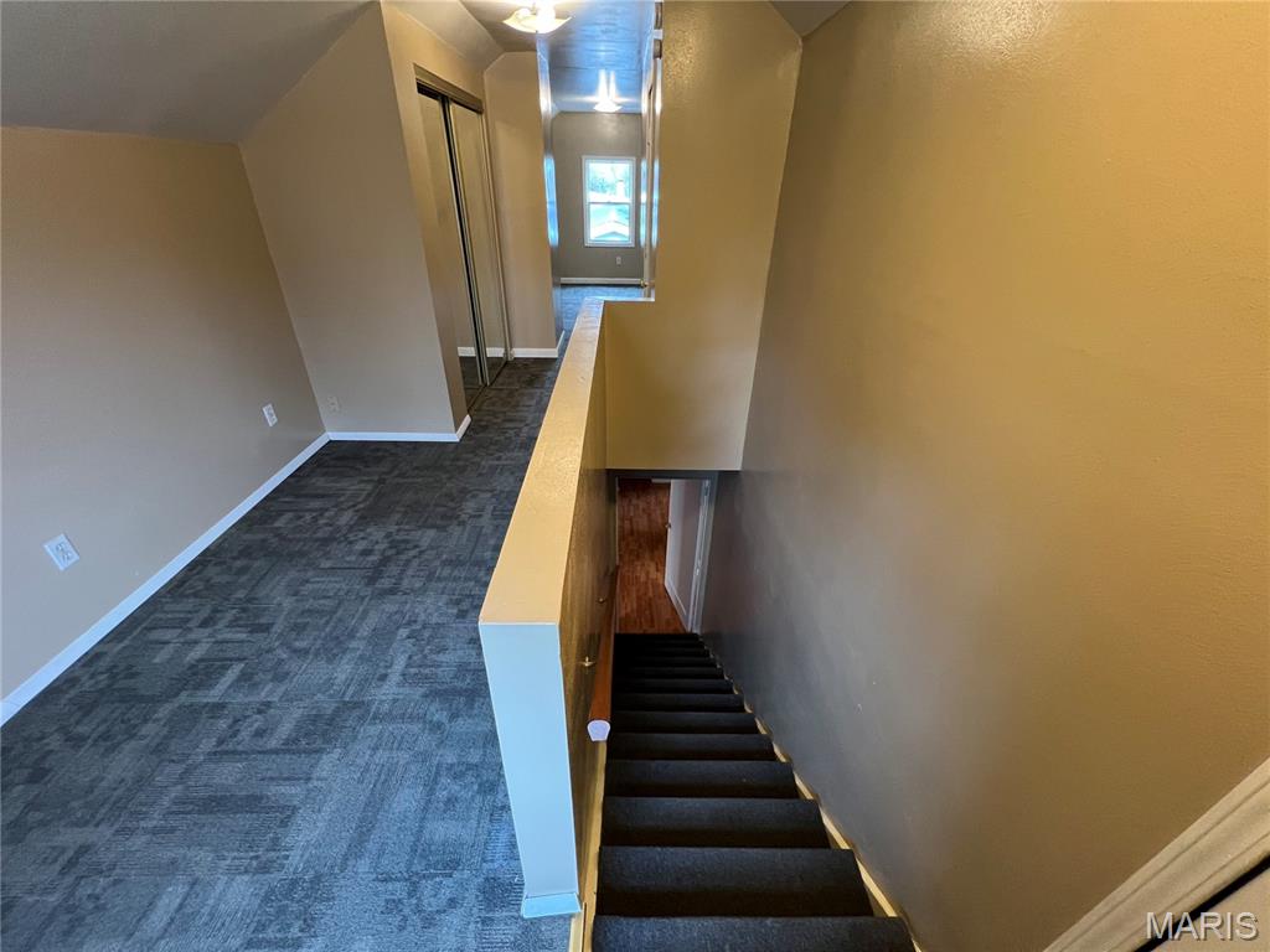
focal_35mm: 13
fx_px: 477
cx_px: 635
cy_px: 476
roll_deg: -1.1
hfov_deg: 106.2
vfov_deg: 89.9
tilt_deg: -30.5
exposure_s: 1/60
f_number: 1.8
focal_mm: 1.57
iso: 320
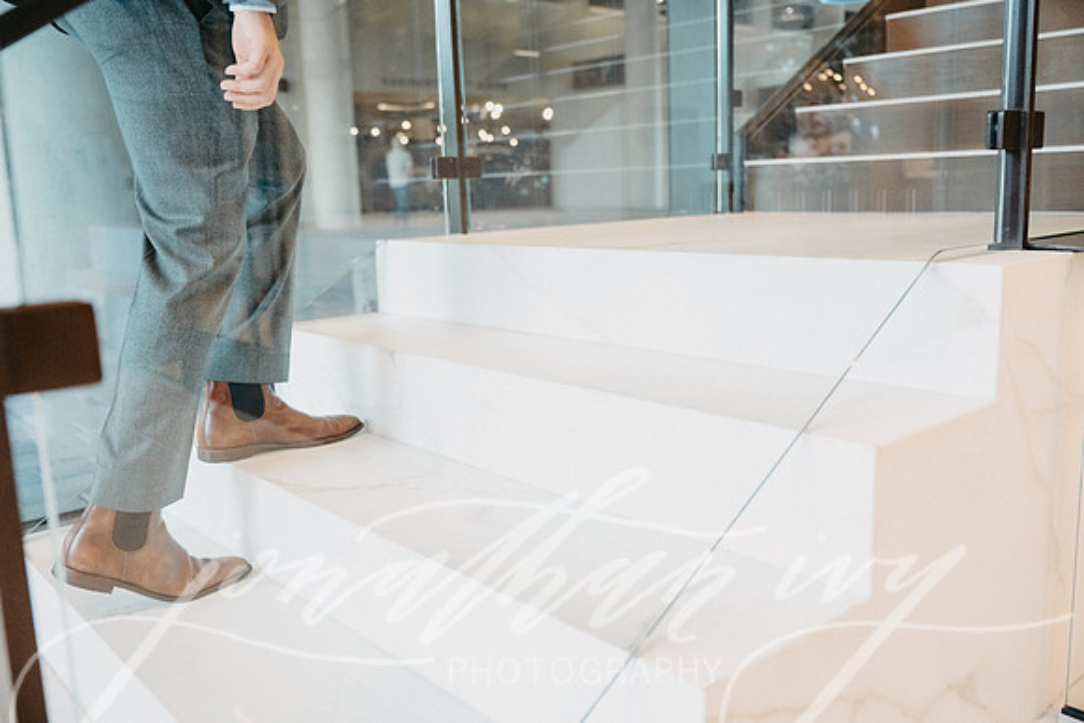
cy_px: 362
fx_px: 979
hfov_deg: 58.0
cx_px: 542
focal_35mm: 32
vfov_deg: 40.6
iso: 2000
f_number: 2.8
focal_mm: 32.5
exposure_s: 1/500
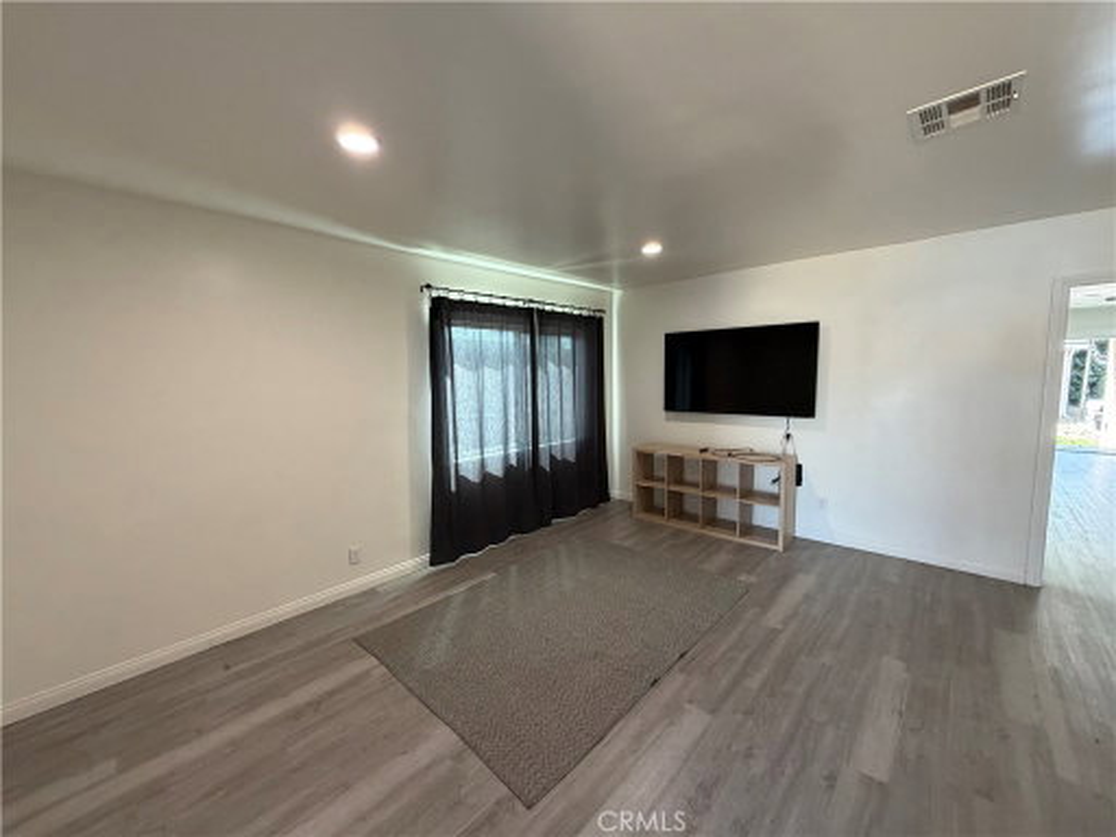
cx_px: 558
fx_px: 451
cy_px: 418
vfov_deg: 85.7
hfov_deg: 102.1
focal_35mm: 14
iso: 320
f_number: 2.2
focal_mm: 2.22
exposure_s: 1/109
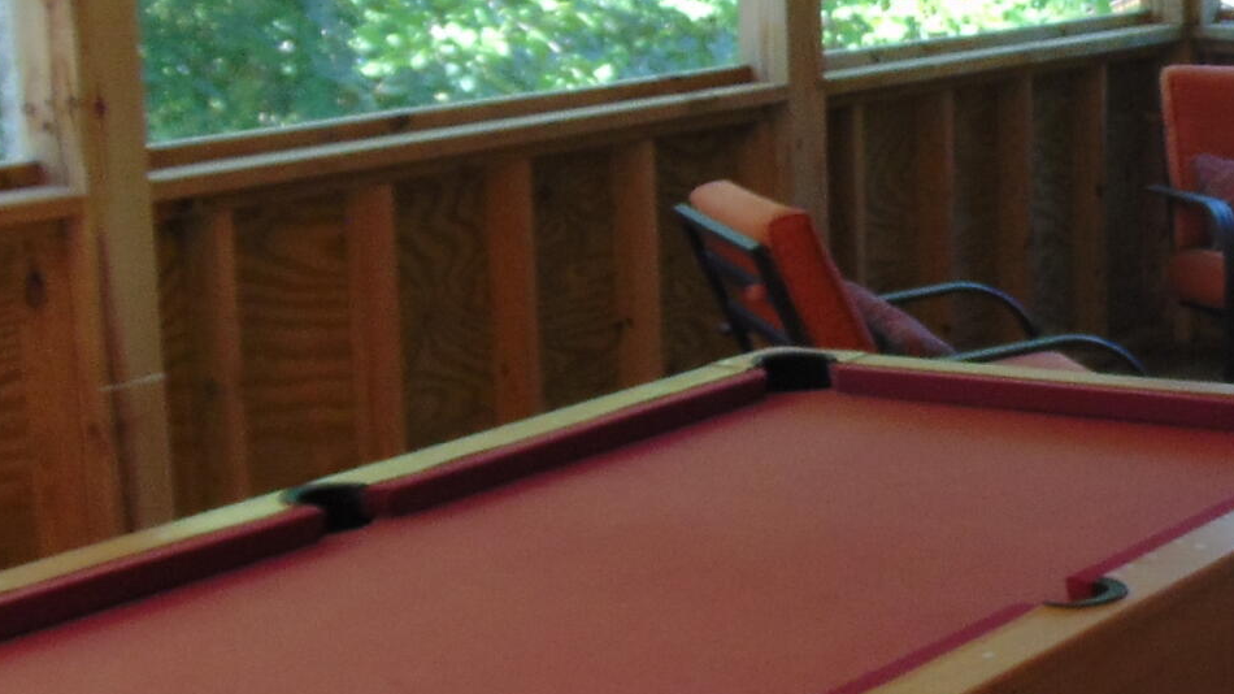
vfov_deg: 14.1
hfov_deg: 23.8
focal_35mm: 86
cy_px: 377
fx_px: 2814
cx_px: 1205
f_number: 3
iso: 80
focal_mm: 4.5
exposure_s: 1/40
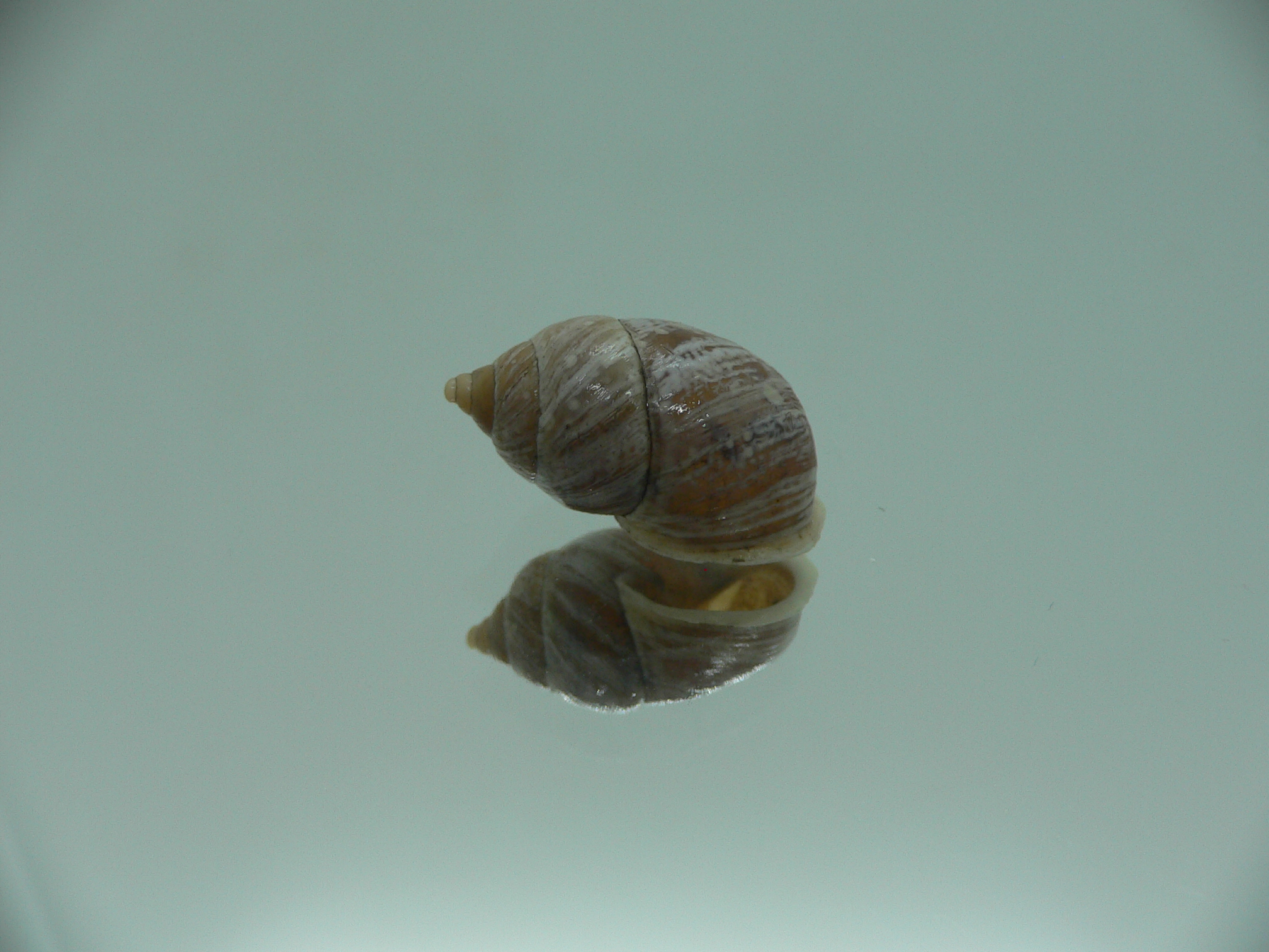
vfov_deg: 40.7
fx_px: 1283
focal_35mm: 35
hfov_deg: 52.6
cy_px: 476
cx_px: 634
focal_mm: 4.6
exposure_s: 1/60
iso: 80
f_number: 2.8
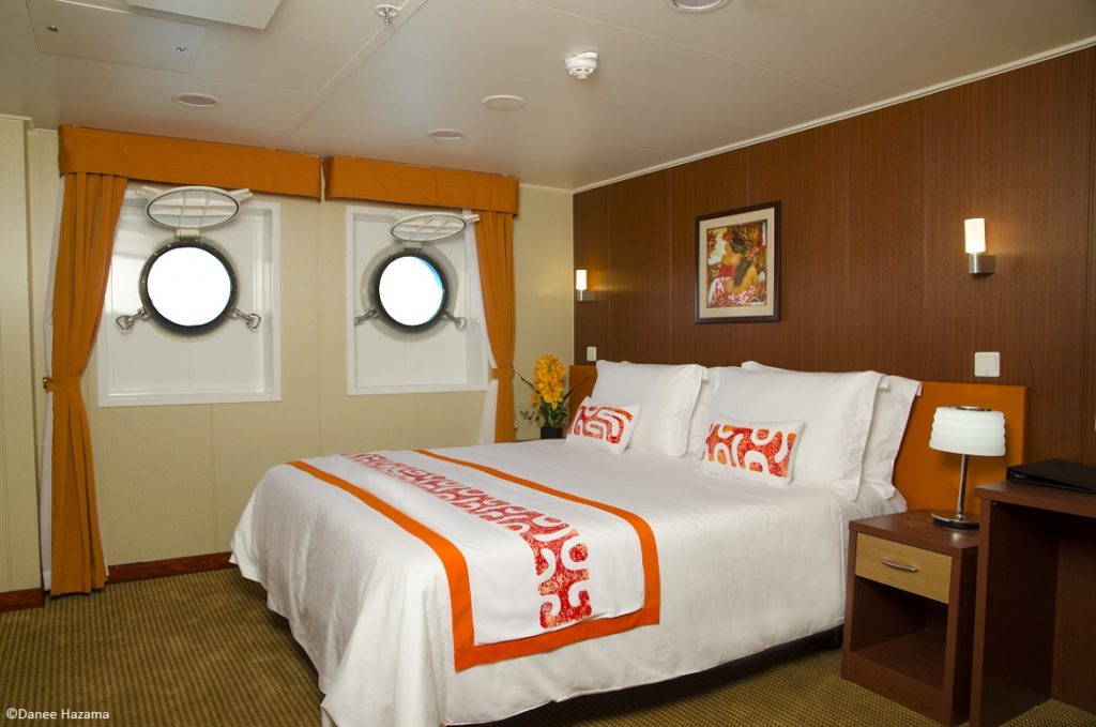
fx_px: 729
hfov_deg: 73.8
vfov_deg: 53.0
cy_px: 364
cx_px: 548
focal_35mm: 24
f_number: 9
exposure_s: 1/60
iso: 200
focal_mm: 16
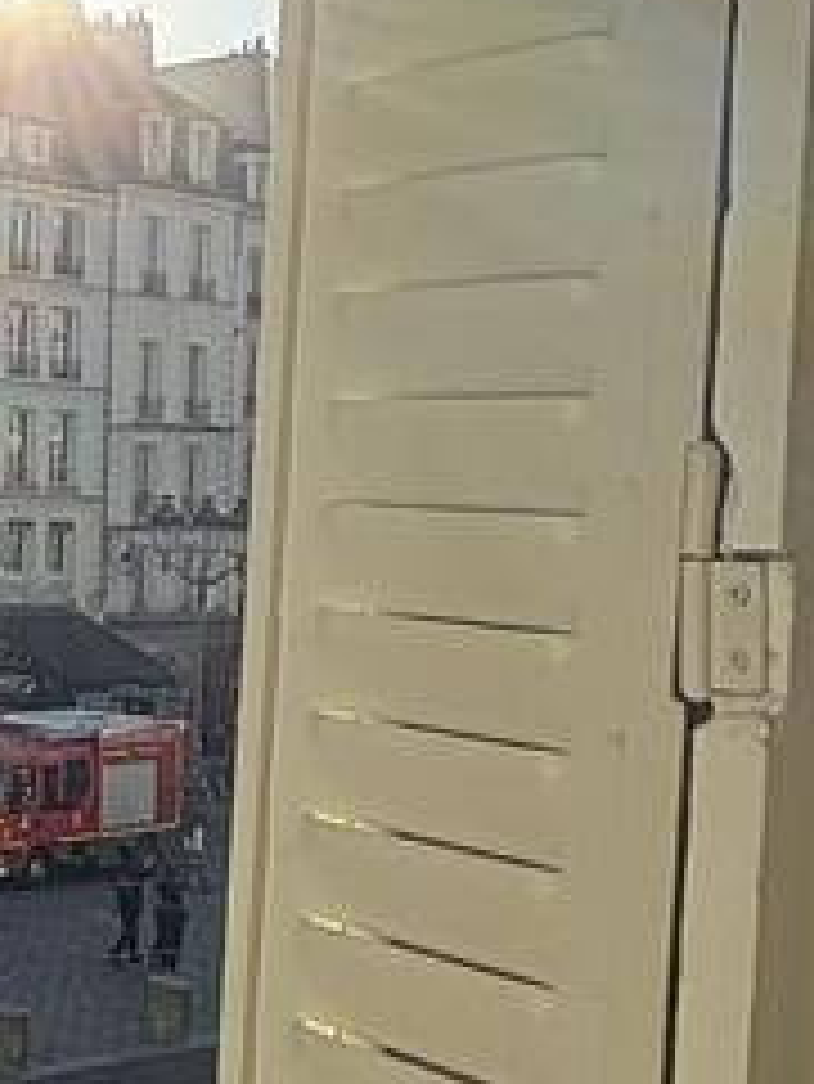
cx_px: -836
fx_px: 1817
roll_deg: -1.1
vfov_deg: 33.2
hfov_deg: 17.5
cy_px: 490
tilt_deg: -1.5
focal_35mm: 58
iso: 64
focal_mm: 2.22
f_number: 2.2
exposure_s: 1/763
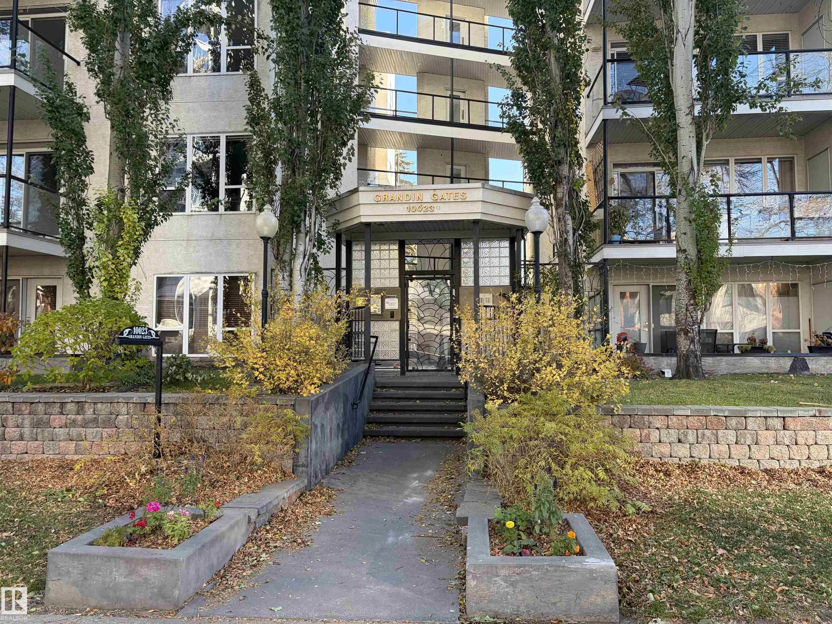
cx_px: 416
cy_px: 312
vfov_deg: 53.1
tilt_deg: +5.0
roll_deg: +0.4
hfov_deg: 67.3
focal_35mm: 26
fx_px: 625
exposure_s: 1/167
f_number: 1.6
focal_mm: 5.96
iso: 50
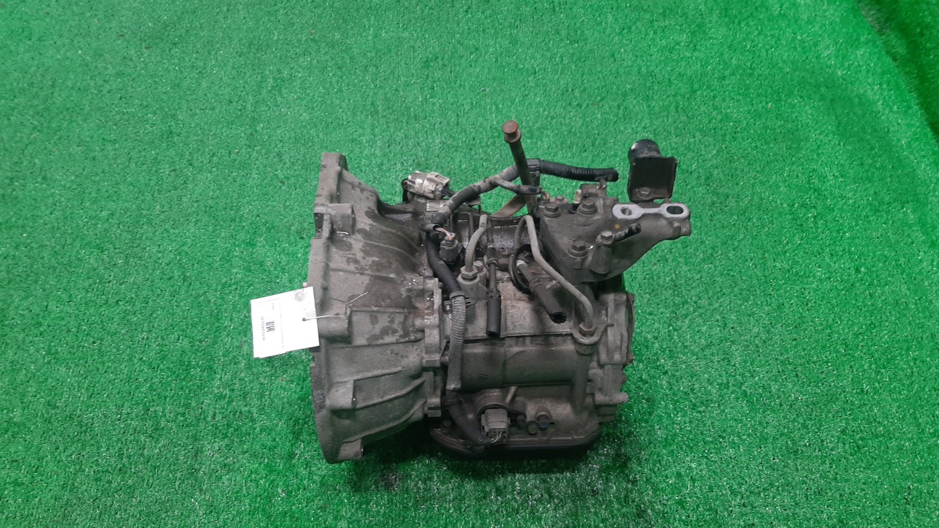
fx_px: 722
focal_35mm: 29
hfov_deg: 66.1
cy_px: 326
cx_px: 466
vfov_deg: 39.9
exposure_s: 1/50
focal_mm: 3.93
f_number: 1.7
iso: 91
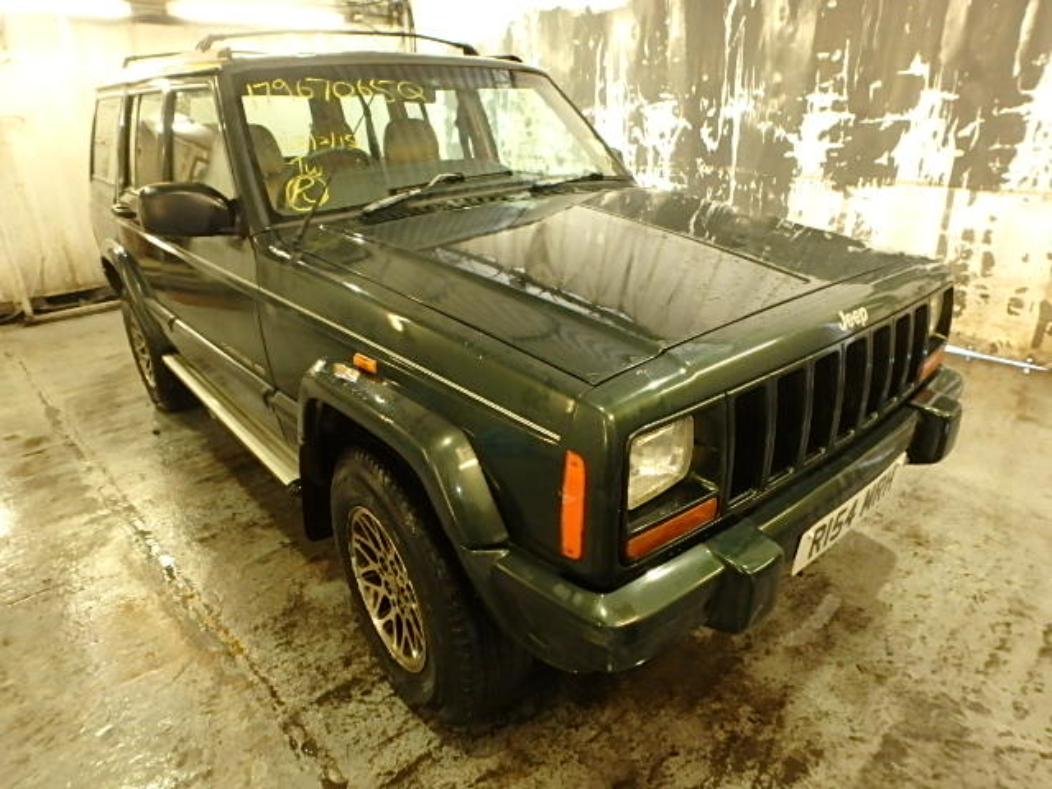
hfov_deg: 79.0
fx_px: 638
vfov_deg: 63.4
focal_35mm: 21
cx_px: 526
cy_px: 394
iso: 800
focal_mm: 3.7
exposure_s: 1/15
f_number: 3.5
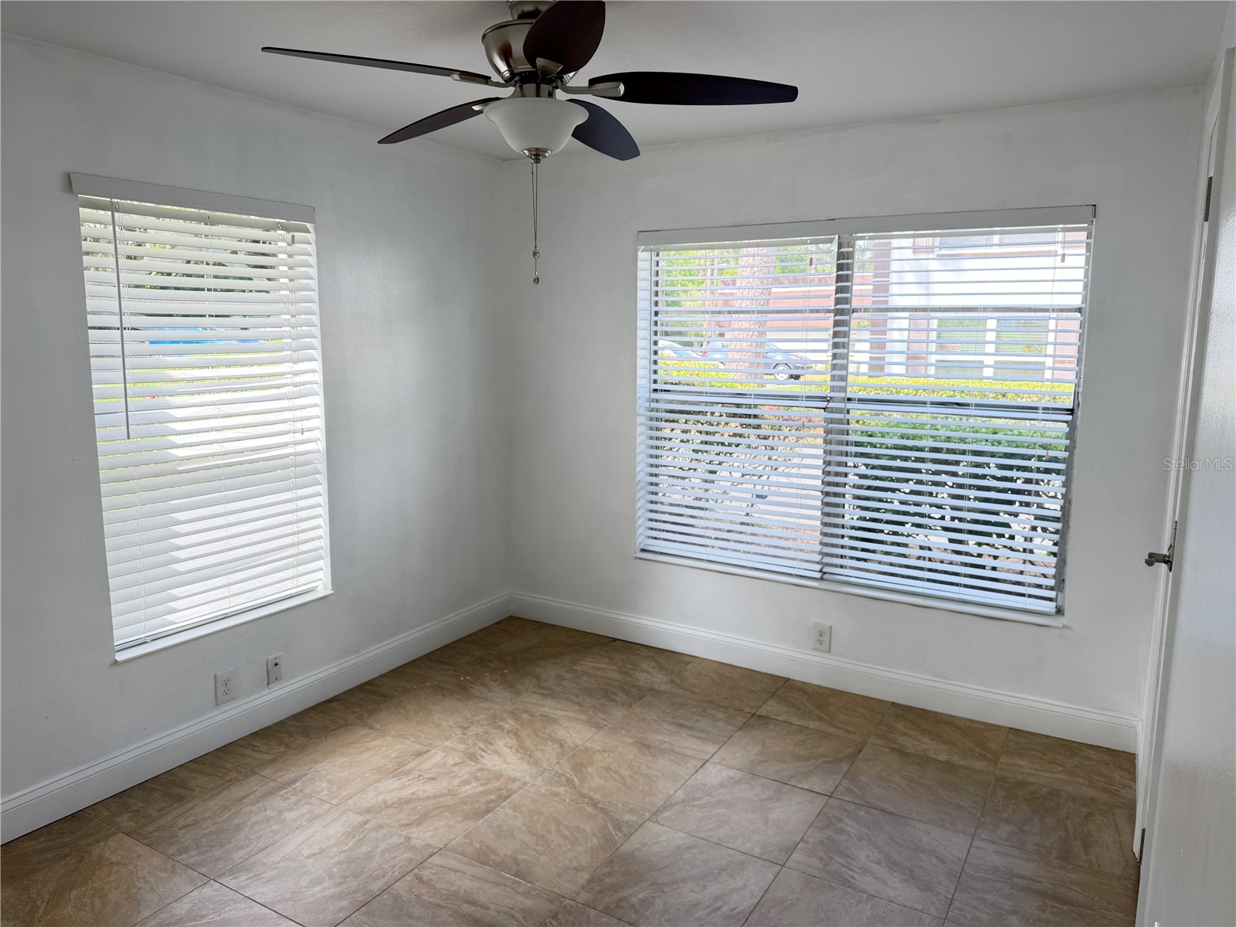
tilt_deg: -8.9
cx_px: 618
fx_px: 857
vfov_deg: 56.8
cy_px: 464
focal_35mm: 24
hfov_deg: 71.6
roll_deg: +0.1
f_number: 1.78
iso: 80
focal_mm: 6.76
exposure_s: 1/214
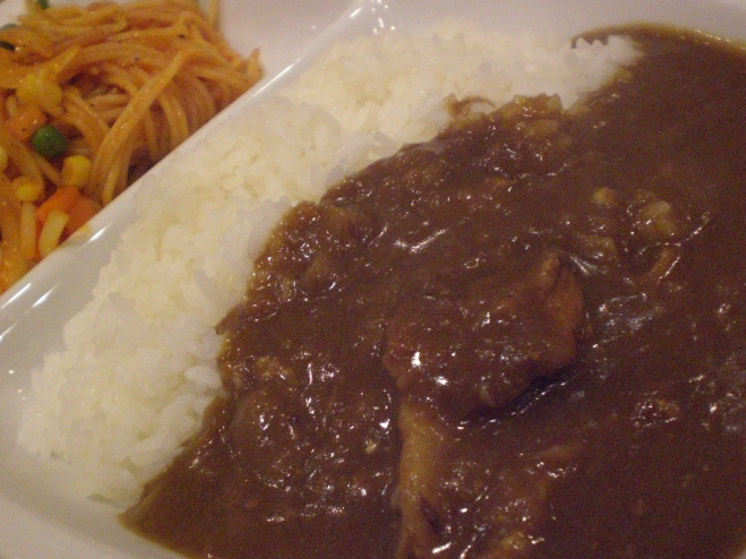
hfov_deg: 43.8
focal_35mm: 43
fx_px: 926
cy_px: 302
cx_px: 352
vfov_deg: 33.6
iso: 800
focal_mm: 6.3
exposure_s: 1/125
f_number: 3.1
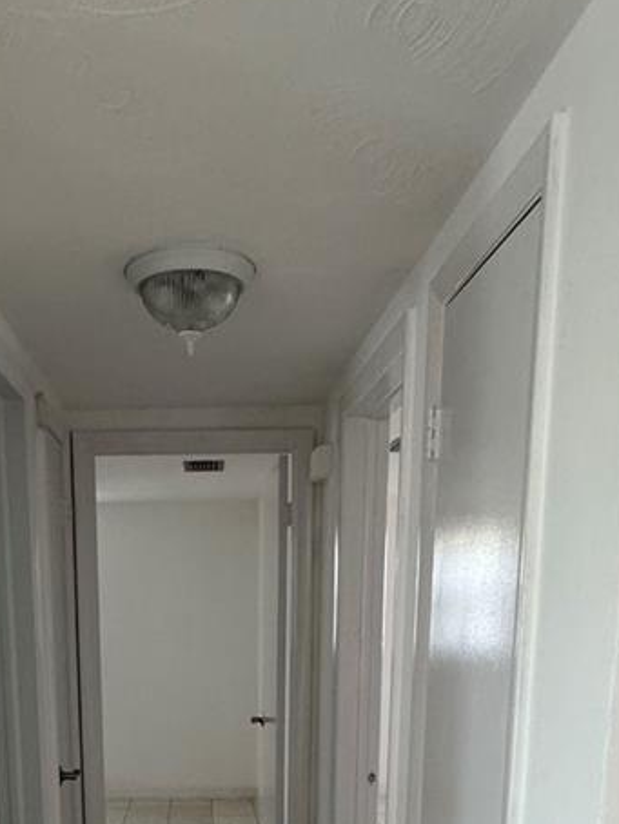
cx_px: 185
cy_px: 773
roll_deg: +1.8
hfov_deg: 38.1
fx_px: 881
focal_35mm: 37
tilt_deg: -10.7
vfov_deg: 44.6
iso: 320
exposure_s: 1/120
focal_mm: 2.22
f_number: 2.2
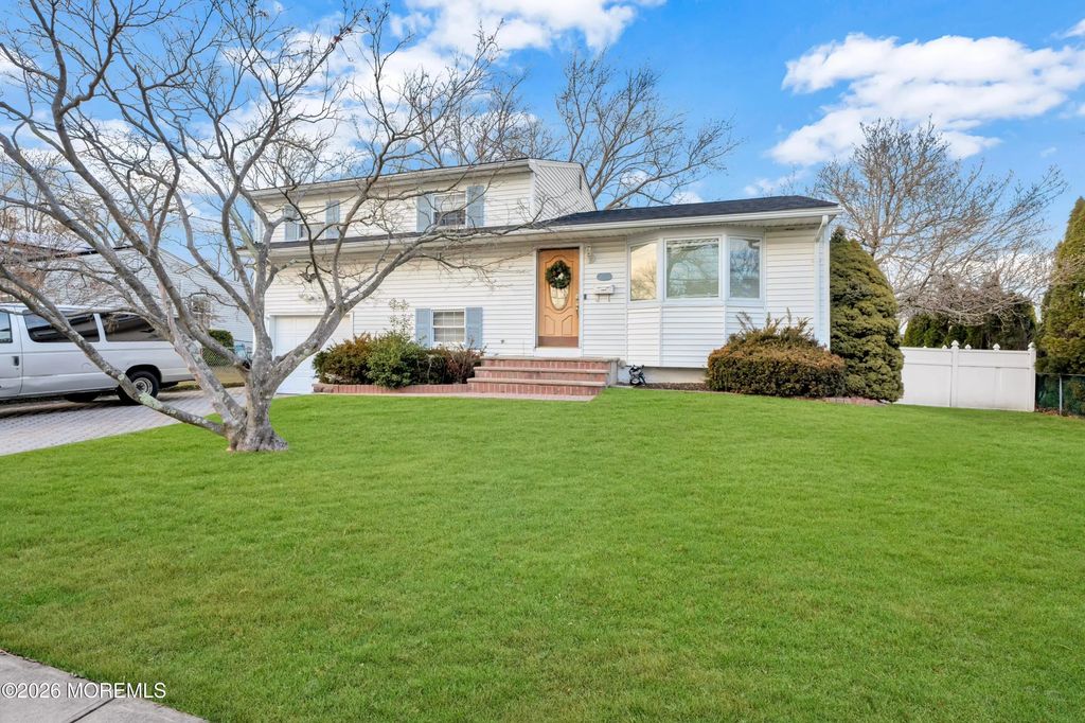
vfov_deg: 73.7
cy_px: 362
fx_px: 482
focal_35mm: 16
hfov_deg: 96.8
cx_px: 542
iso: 400
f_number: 8
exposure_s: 1/50
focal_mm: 16
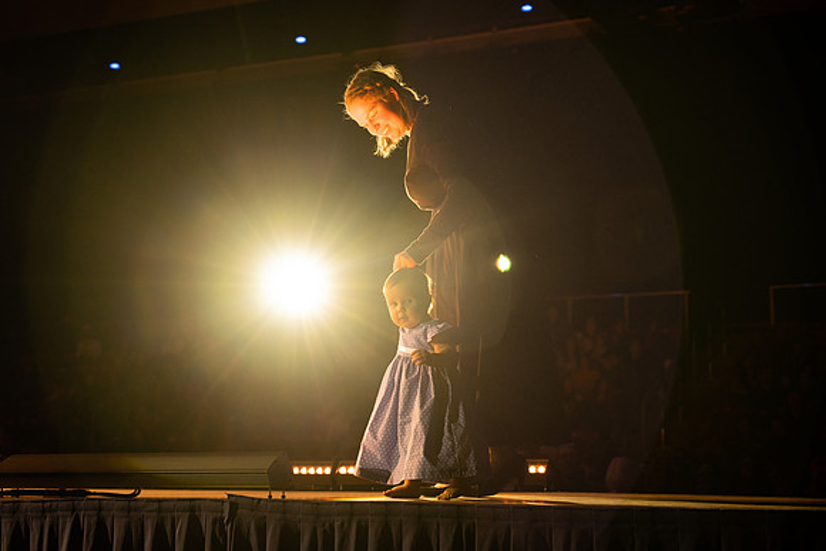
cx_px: 413
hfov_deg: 31.9
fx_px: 1444
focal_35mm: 63
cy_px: 276
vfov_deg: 21.6
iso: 1000
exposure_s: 1/250
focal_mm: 61
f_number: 4
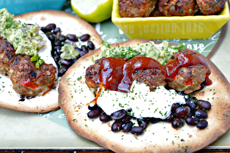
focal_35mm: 82
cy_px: 76
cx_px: 115
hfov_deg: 24.6
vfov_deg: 16.5
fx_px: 527
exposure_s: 1/25
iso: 400
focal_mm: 55
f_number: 5.6
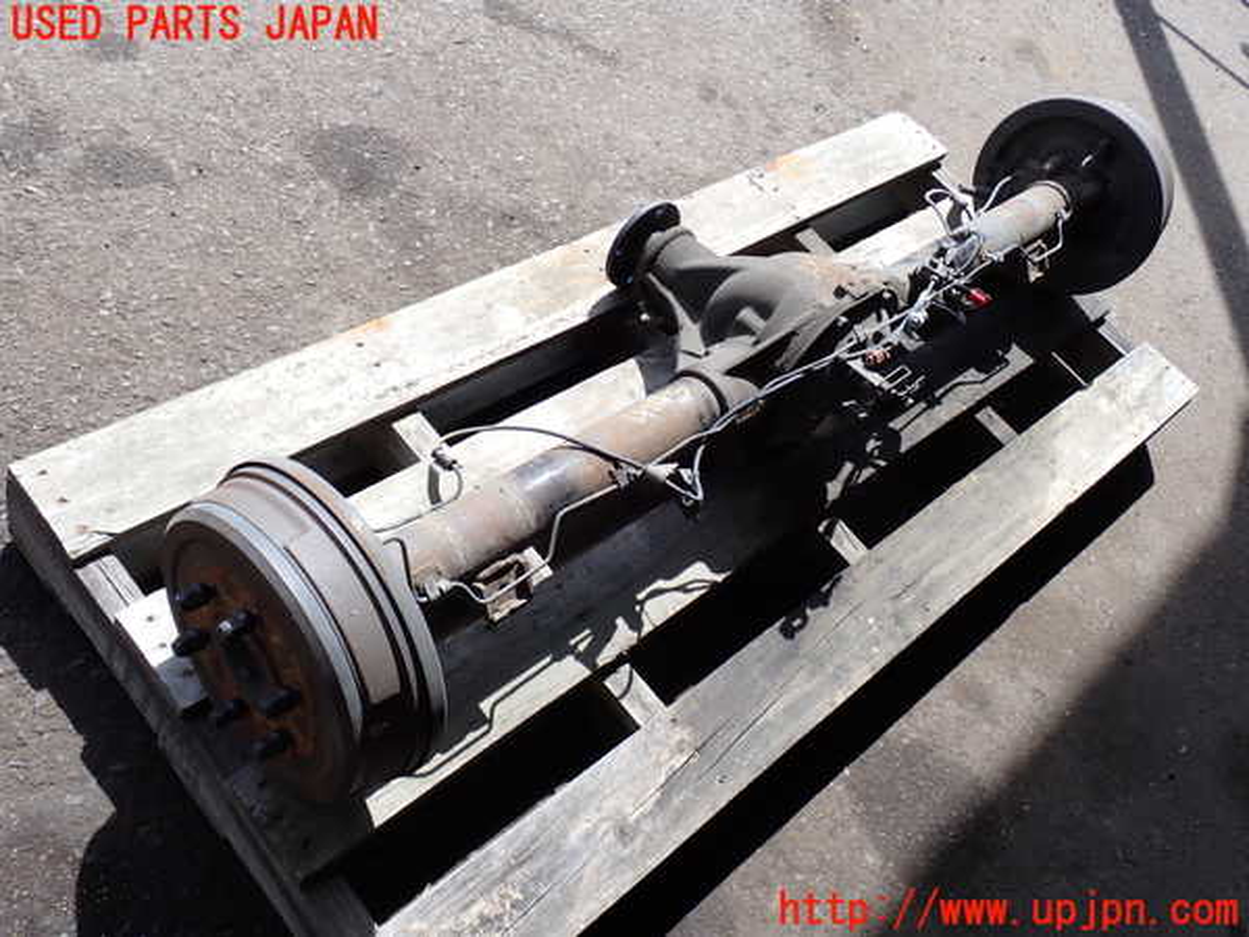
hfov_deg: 51.4
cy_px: 468
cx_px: 624
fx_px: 1299
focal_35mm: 36
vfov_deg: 39.7
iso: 100
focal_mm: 6.37
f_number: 3.5
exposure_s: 1/400
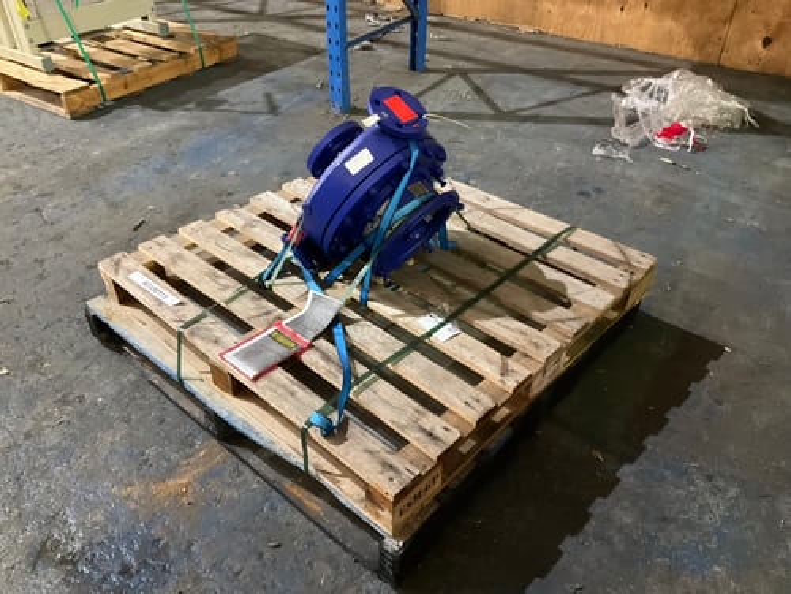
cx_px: 396
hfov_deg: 61.7
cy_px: 297
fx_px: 663
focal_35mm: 29
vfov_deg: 48.2
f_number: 1.8
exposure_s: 1/25
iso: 320
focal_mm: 3
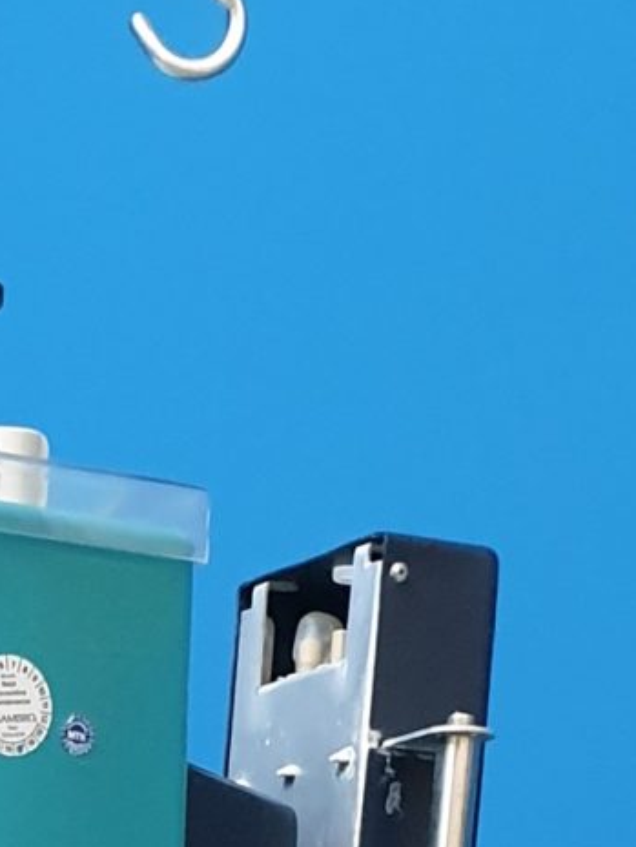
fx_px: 3502
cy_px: 1905
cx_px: -448
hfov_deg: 9.9
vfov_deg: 11.7
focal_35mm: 143
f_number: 2.4
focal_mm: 4.3
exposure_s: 1/33
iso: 320
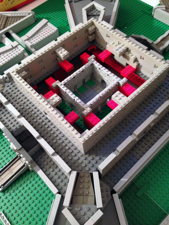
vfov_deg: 55.4
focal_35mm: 33
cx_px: 84
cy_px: 112
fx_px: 215
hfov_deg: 42.9
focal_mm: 4.12
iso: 320
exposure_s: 1/20
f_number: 2.4
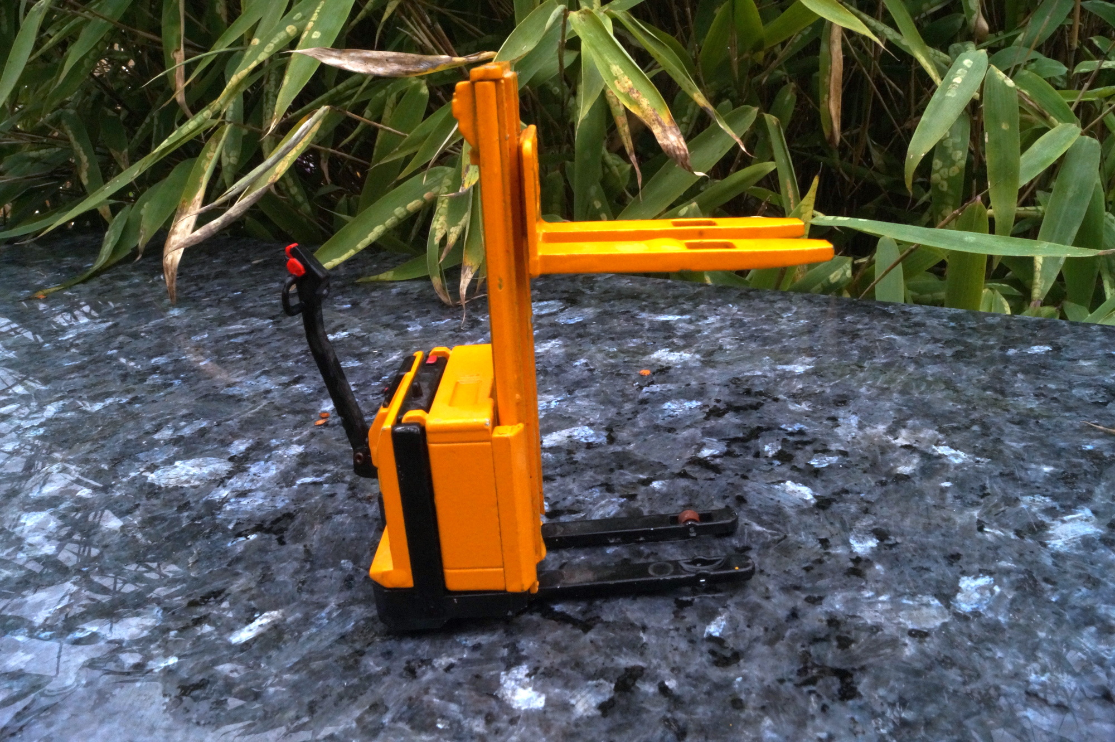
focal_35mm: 30
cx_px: 558
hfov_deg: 62.0
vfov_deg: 43.6
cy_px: 371
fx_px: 929
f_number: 22
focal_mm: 20
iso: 1000
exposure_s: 1/60
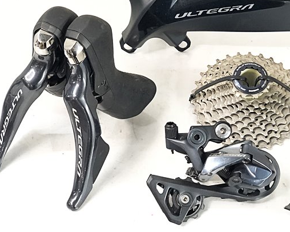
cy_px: 76
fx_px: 686
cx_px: 184
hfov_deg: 23.8
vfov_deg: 19.1
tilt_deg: -46.2
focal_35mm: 80
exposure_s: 1/33
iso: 125
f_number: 2.4
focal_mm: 6
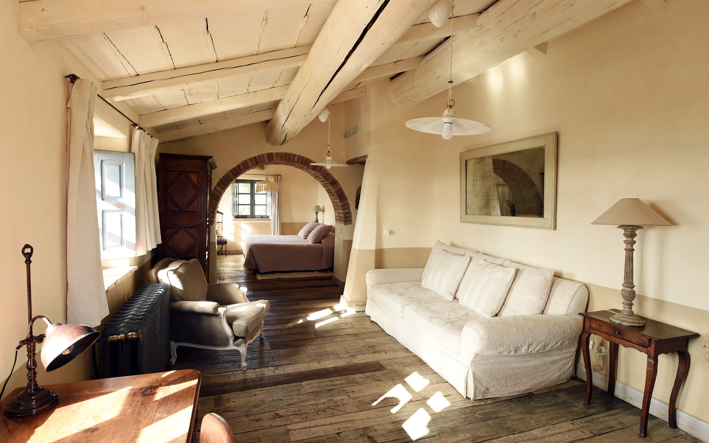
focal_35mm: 19
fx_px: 367
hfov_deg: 88.0
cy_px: 219
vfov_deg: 62.2
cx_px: 353
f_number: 7.1
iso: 400
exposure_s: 1/30
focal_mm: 18
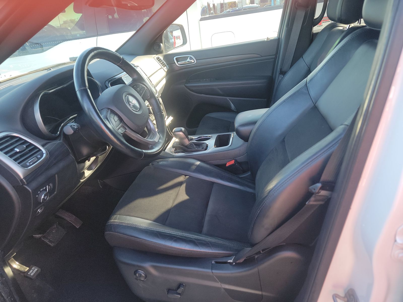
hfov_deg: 71.6
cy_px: 151
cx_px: 202
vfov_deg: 56.8
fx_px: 279
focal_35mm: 24
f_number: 1.8
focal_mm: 6.7
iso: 94
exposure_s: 1/59
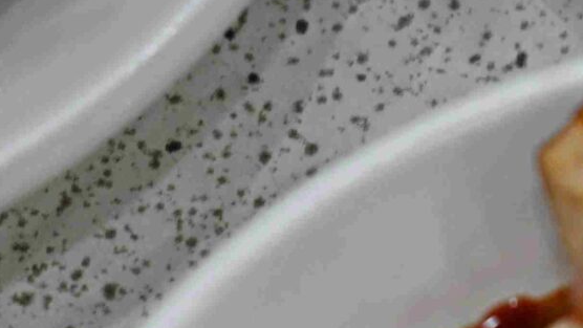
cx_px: 1187
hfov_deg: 5.8
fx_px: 5597
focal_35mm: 362
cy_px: -527
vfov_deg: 3.3
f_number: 3.2
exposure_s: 1/200
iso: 360
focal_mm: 50
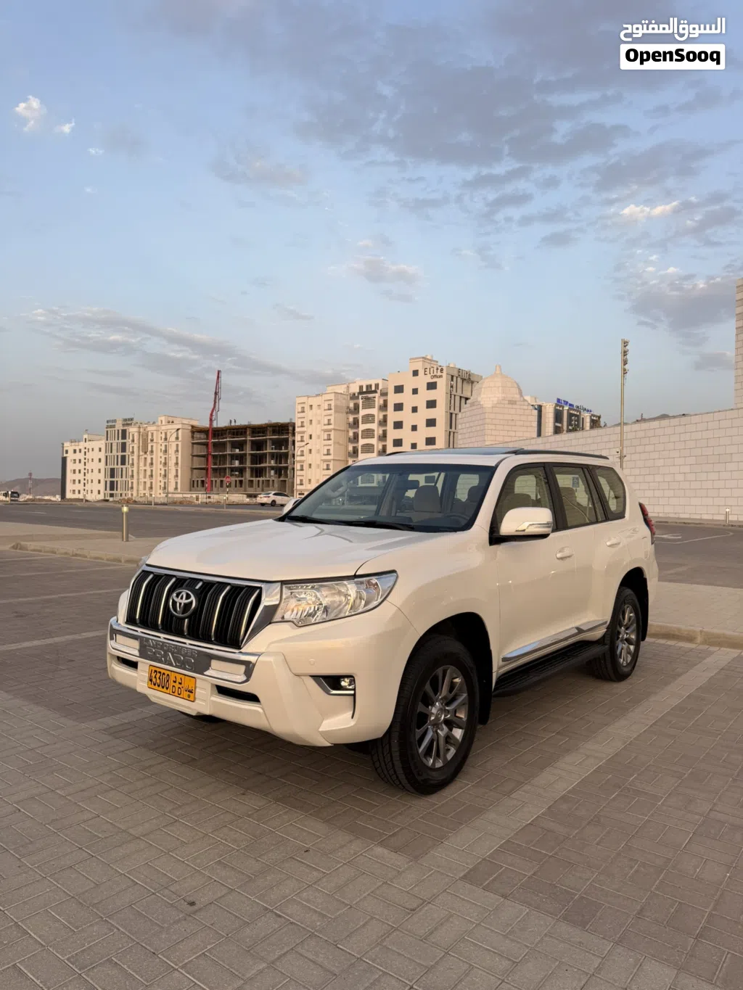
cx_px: 372
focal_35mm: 24
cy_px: 495
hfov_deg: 56.8
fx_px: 687
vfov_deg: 71.6
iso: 80
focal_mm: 6.76
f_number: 1.78
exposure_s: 1/428
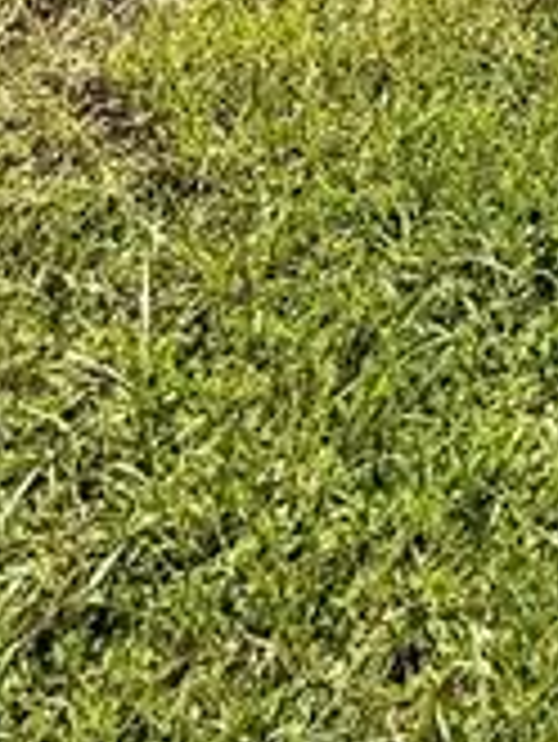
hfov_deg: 20.4
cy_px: -971
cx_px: 752
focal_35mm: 65
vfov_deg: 16.0
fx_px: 1395
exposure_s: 1/1534
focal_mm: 2.22
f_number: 2.2
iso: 64
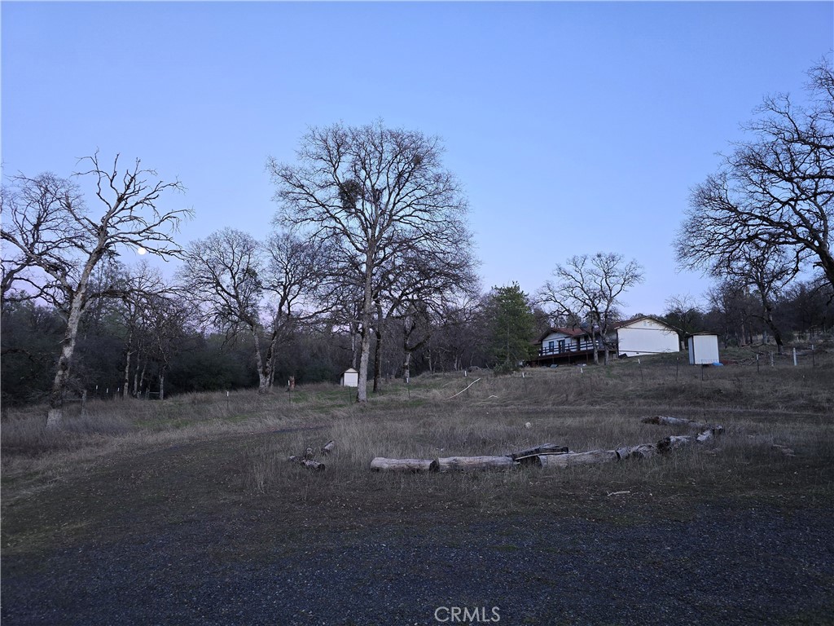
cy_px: 313
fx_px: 554
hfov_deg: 73.9
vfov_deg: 58.9
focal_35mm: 23
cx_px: 417
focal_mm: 6.3
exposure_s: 1/60
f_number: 1.7
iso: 125
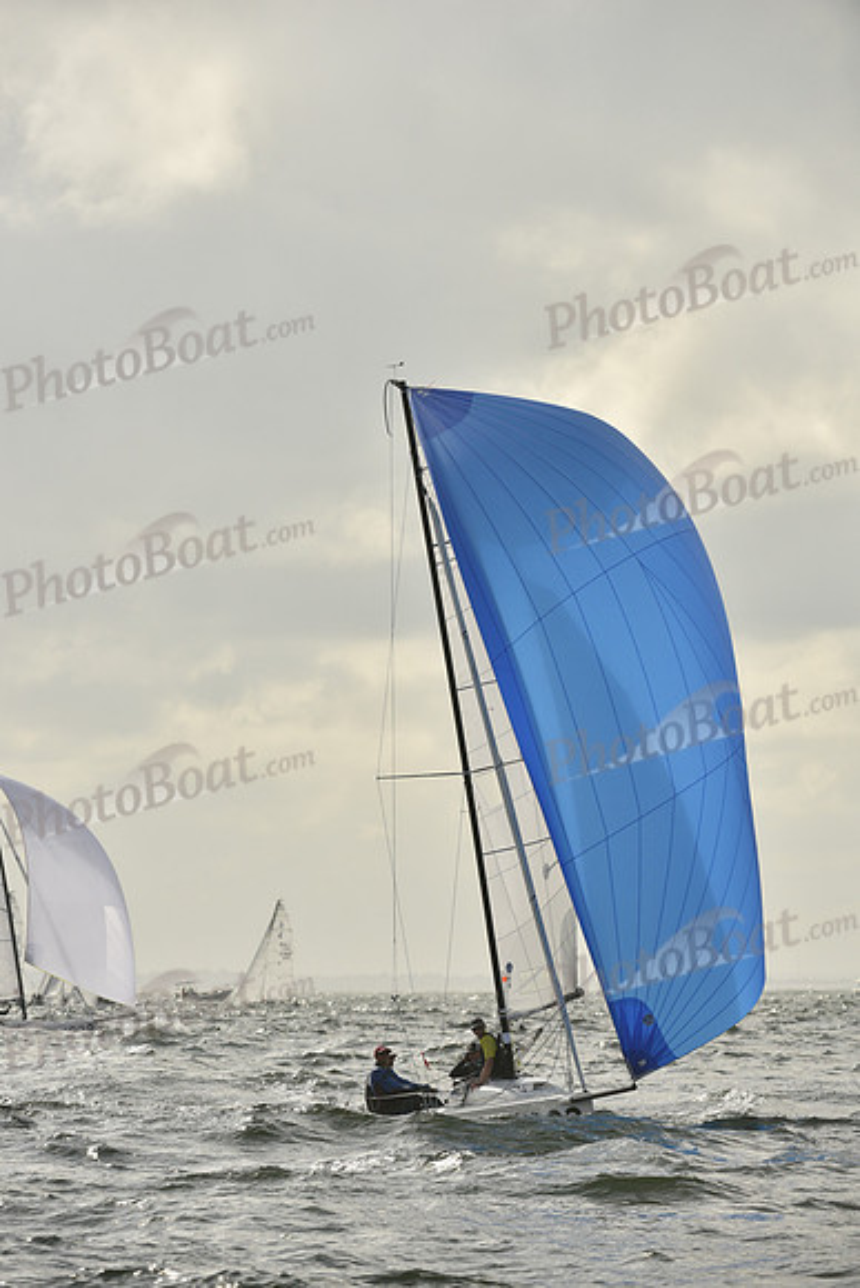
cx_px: 430
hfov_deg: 5.7
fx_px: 8594
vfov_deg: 8.6
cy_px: 644
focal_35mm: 240
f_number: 7.1
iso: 320
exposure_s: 1/2000
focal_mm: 240
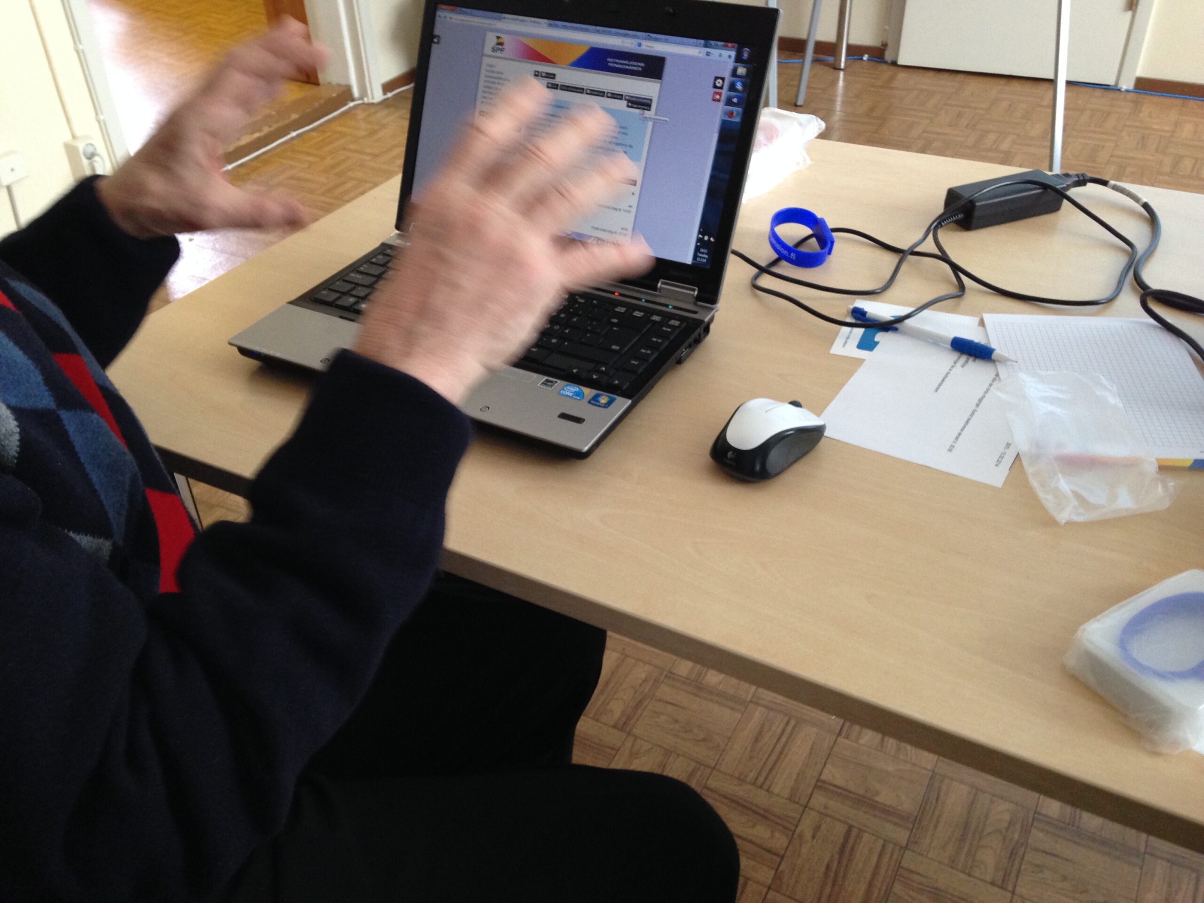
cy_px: 452
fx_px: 1148
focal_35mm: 33
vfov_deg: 42.9
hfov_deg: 55.4
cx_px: 602
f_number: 2.4
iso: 200
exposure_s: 1/20
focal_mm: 4.12
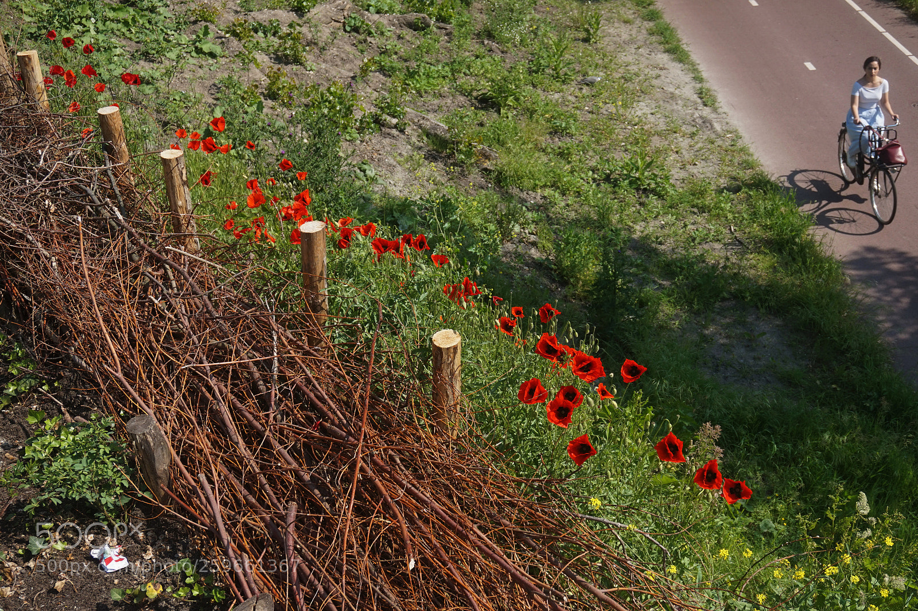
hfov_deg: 47.9
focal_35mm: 40
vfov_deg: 33.0
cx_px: 459
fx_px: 1032
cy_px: 306
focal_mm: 27
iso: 100
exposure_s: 1/400
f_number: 5.6
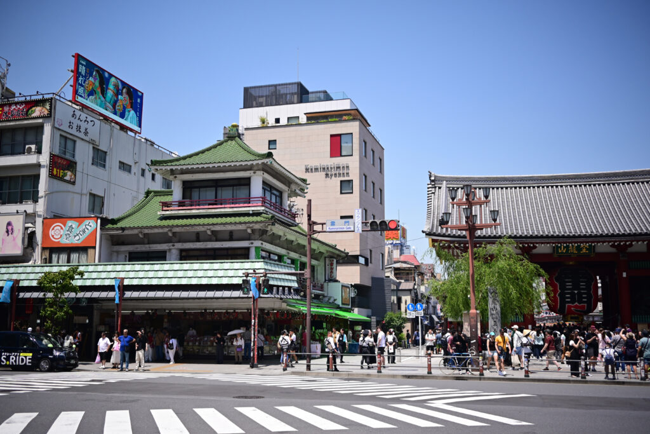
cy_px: 217
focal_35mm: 36
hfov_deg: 53.1
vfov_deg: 36.9
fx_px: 650
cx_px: 325
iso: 100
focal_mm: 24
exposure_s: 1/4000
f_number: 2
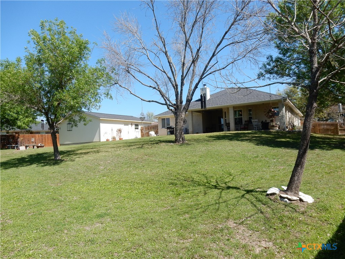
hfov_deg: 69.4
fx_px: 249
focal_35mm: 25
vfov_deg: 54.9
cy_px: 130
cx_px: 172
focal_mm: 4.5
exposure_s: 1/1250
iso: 125
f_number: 3.7
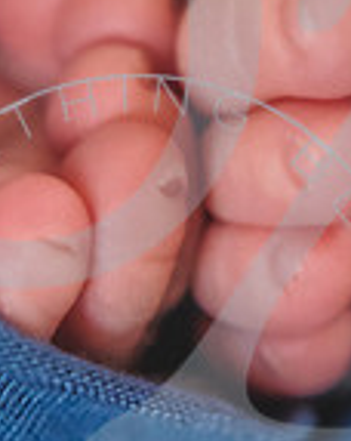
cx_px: 277
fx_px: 2694
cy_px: 126
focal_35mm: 207
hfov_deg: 7.4
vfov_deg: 9.3
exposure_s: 1/80
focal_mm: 70
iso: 2500
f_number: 7.1
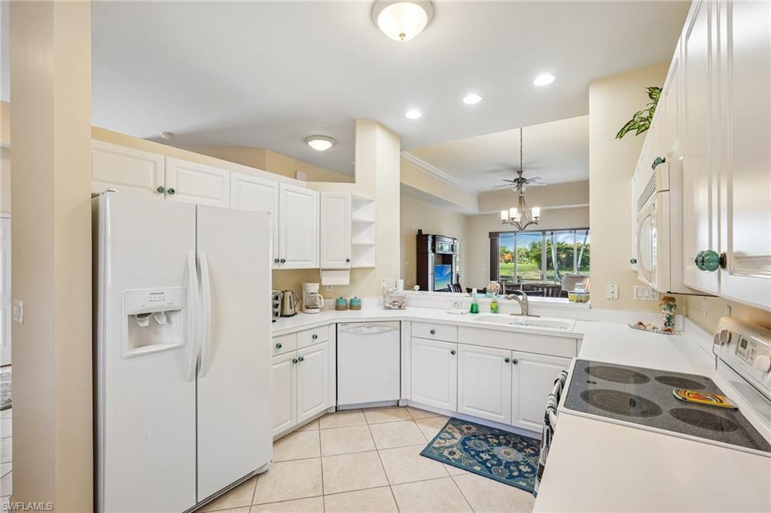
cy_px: 256
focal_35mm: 16
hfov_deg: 95.0
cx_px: 386
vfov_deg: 72.0
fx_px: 353
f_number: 8
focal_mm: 16.5
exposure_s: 1/25
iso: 400
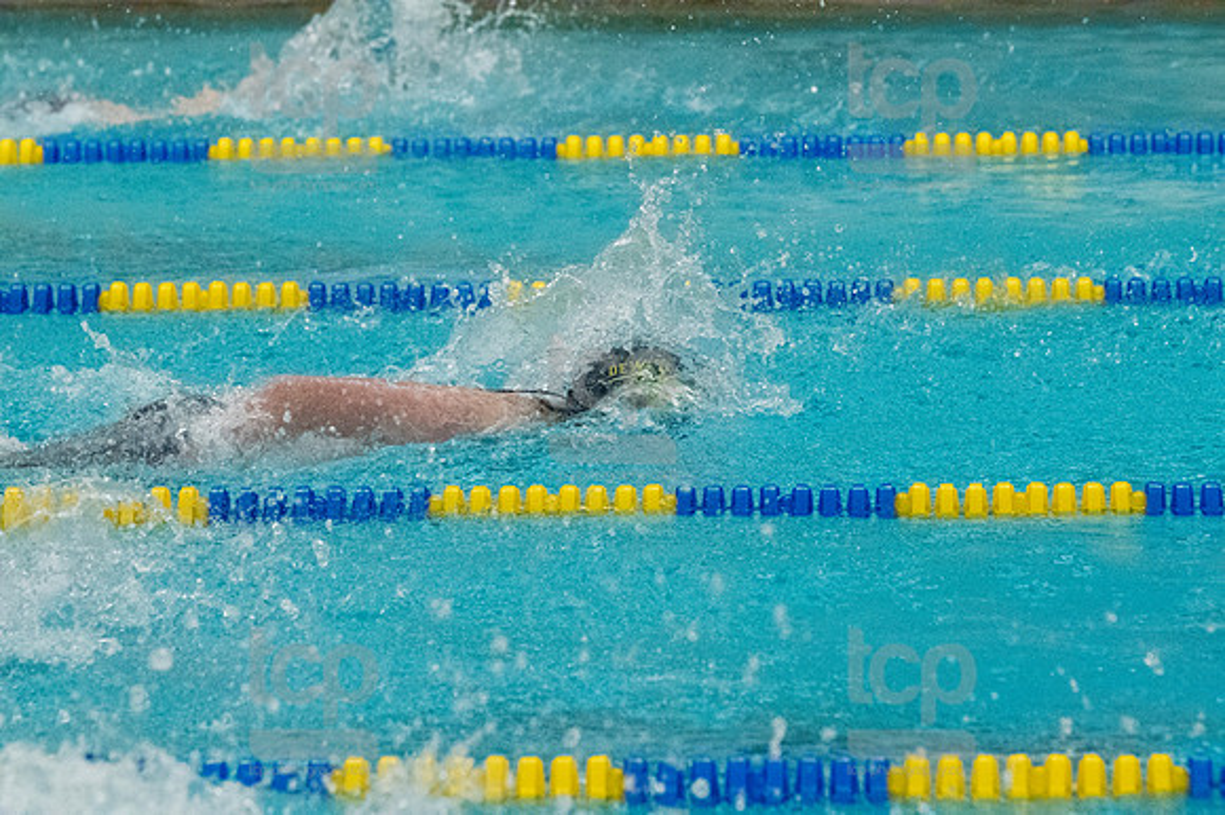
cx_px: 612
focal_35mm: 255
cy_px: 408
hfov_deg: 8.1
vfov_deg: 5.4
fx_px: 8672
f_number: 5
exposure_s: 1/1250
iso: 10000
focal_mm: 170
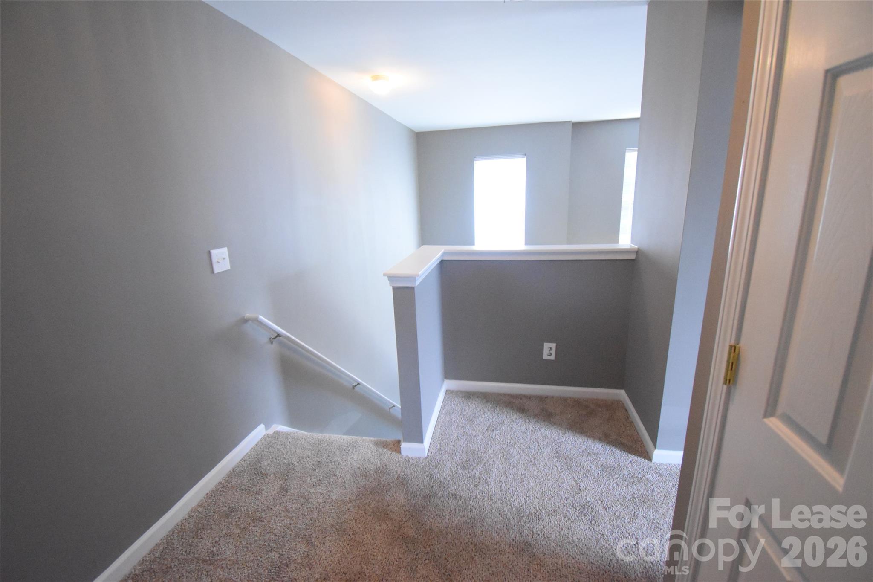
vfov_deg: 77.3
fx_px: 364
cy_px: 291
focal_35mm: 15
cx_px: 436
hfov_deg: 100.4
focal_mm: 10
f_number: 4.5
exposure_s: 1/125
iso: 7200
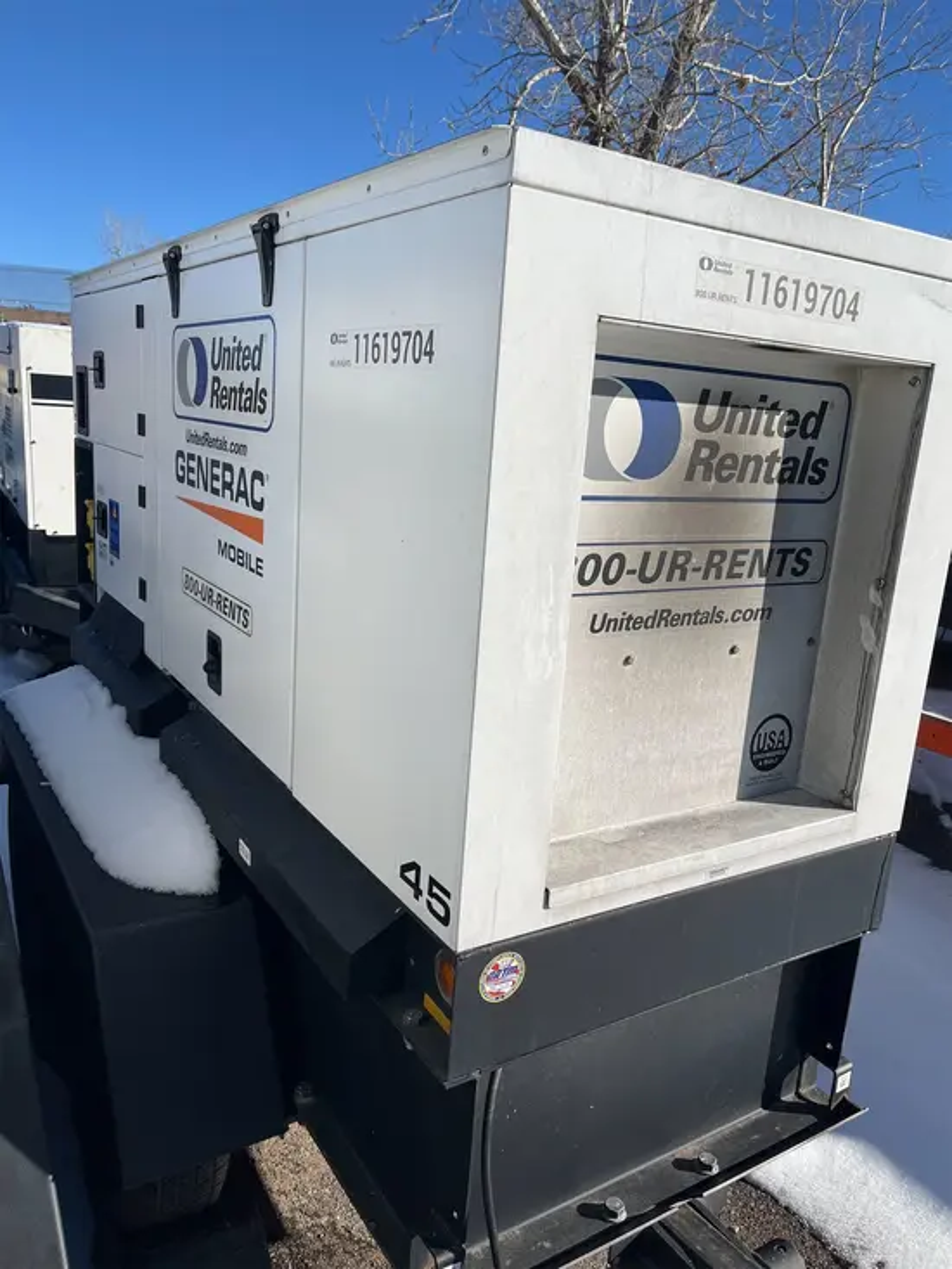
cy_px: 634
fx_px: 953
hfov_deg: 53.1
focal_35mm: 26
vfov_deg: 67.3
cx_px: 476
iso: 50
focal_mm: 5.1
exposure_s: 1/6897
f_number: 1.6
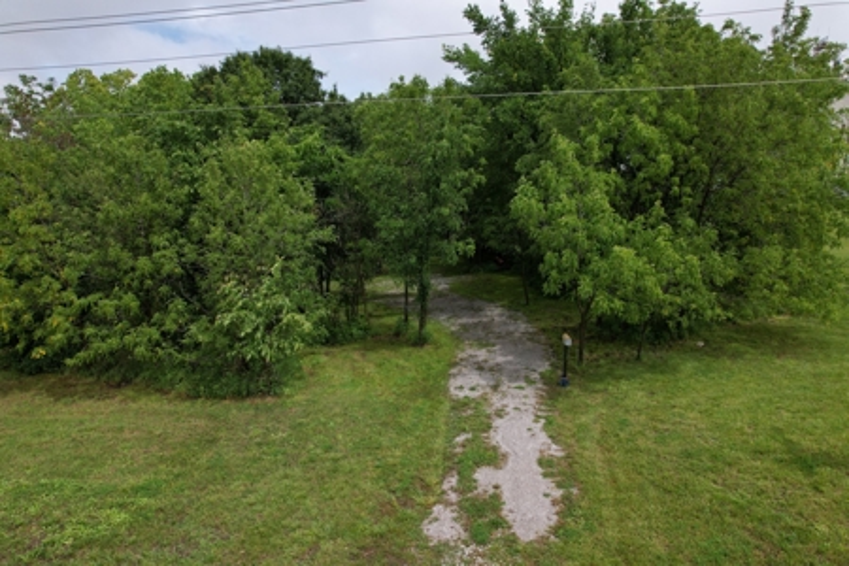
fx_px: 519
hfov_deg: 78.6
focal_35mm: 22
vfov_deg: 57.2
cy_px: 283
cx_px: 424
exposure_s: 1/120
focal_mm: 8.38
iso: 200
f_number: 2.8
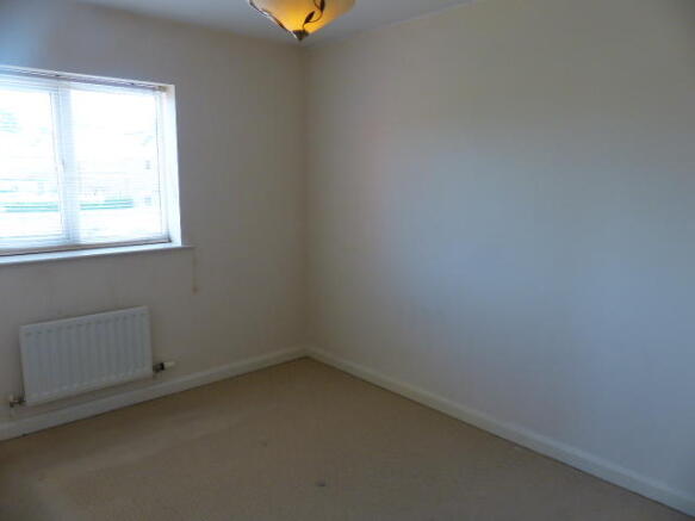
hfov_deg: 69.4
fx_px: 502
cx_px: 348
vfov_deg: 54.9
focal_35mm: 25
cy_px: 260
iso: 160
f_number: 2.8
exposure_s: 1/60
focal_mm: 4.5
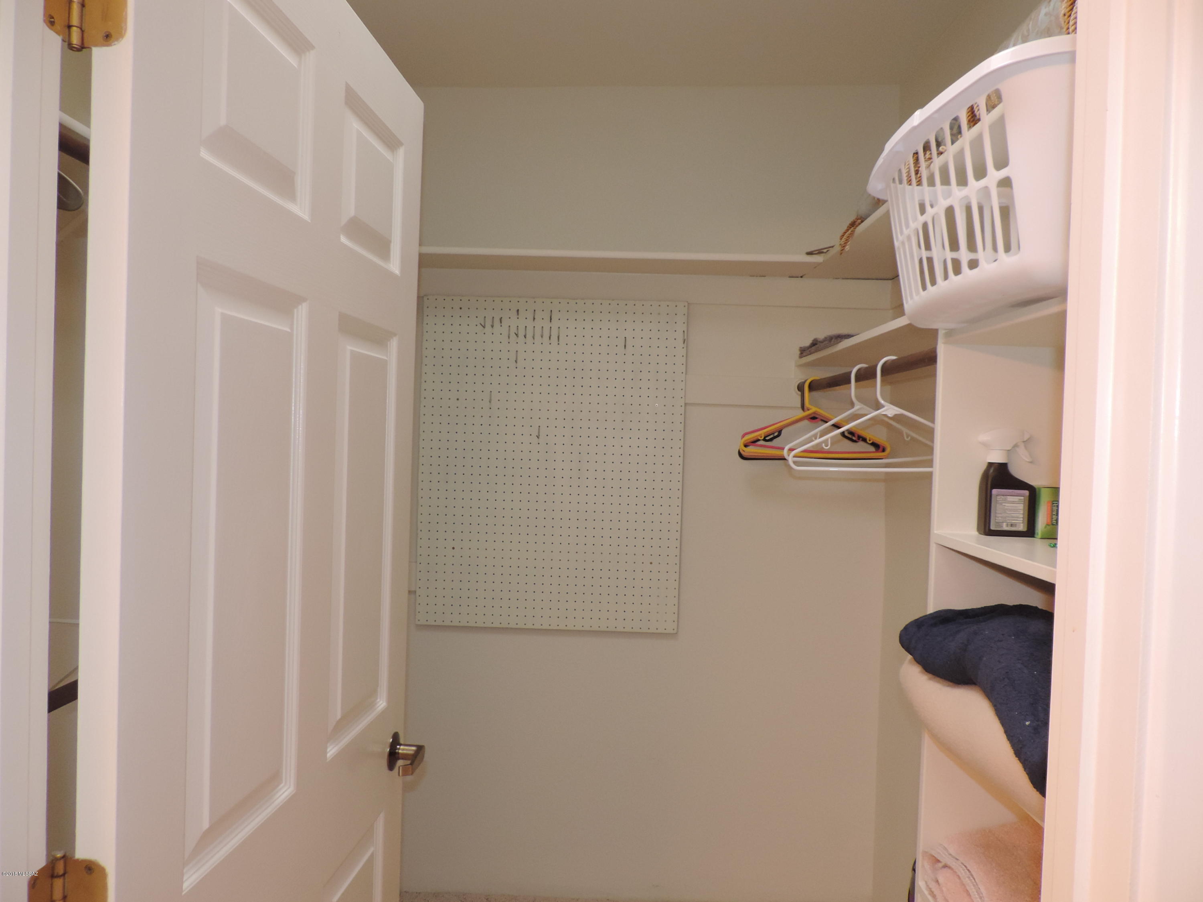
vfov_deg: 56.8
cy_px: 451
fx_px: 834
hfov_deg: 71.6
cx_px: 602
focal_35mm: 24
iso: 250
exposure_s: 1/40
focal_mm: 4.3
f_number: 3
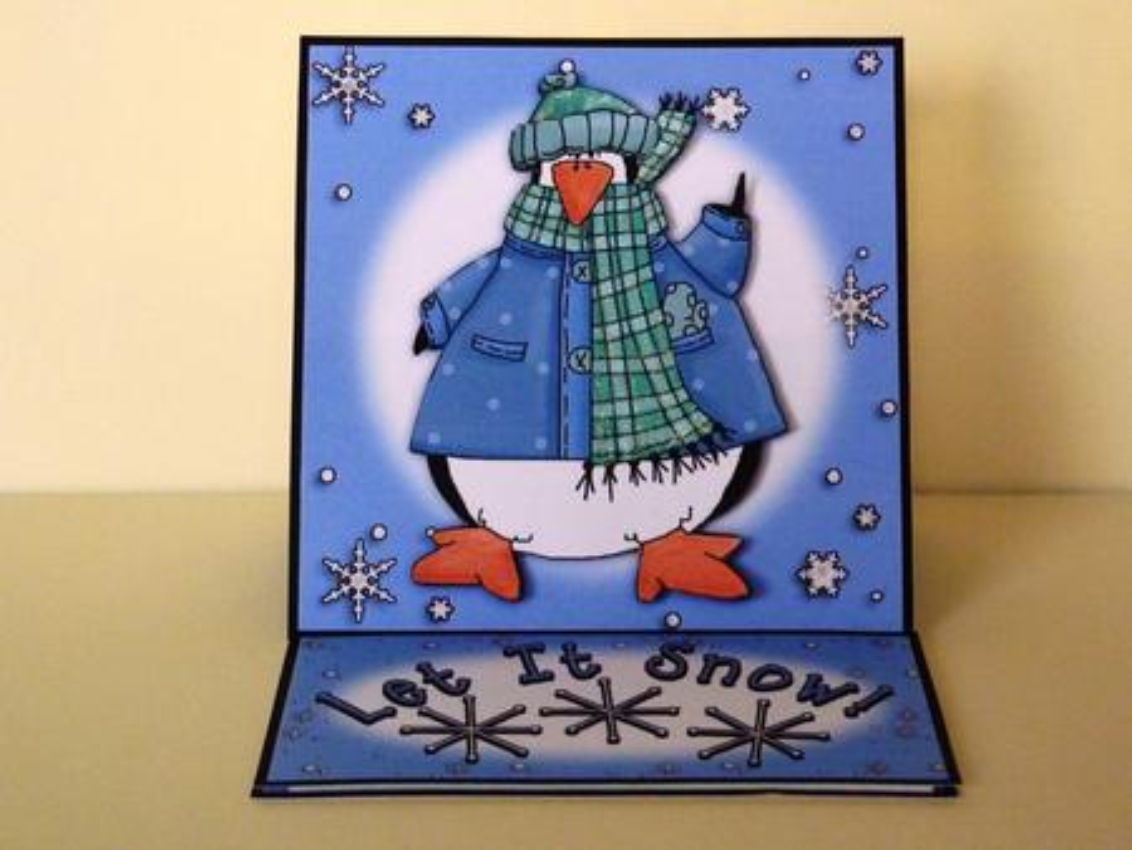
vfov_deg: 20.5
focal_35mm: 72
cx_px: 566
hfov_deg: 27.0
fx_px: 2356
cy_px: 425
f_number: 4.1
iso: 800
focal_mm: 11.9
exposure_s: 1/25
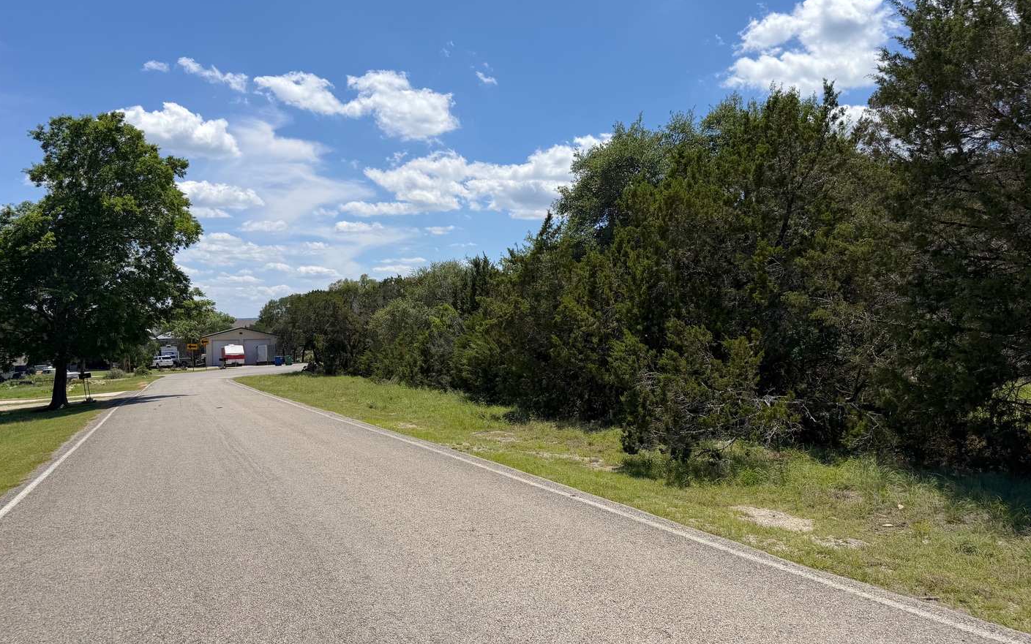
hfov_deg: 70.4
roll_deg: +1.3
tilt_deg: -0.2
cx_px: 511
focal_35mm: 26
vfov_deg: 47.6
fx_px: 731
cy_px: 317
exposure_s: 1/8130
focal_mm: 6.76
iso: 80
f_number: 1.78
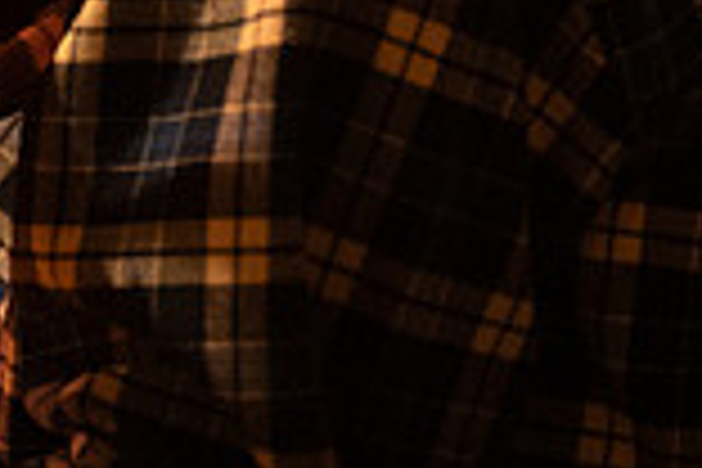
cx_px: -54
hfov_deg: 7.9
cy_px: -333
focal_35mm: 260
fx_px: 5070
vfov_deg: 5.2
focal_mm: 70
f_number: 2.8
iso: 8000
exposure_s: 1/50
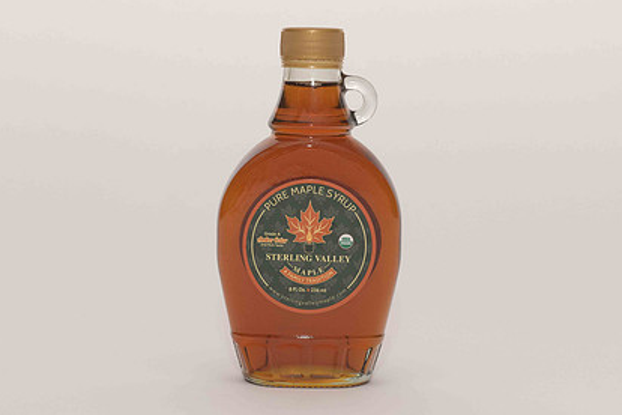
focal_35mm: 119
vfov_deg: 11.5
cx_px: 317
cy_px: 238
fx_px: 2056
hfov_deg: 17.2
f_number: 13
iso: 400
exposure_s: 1/100
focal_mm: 85
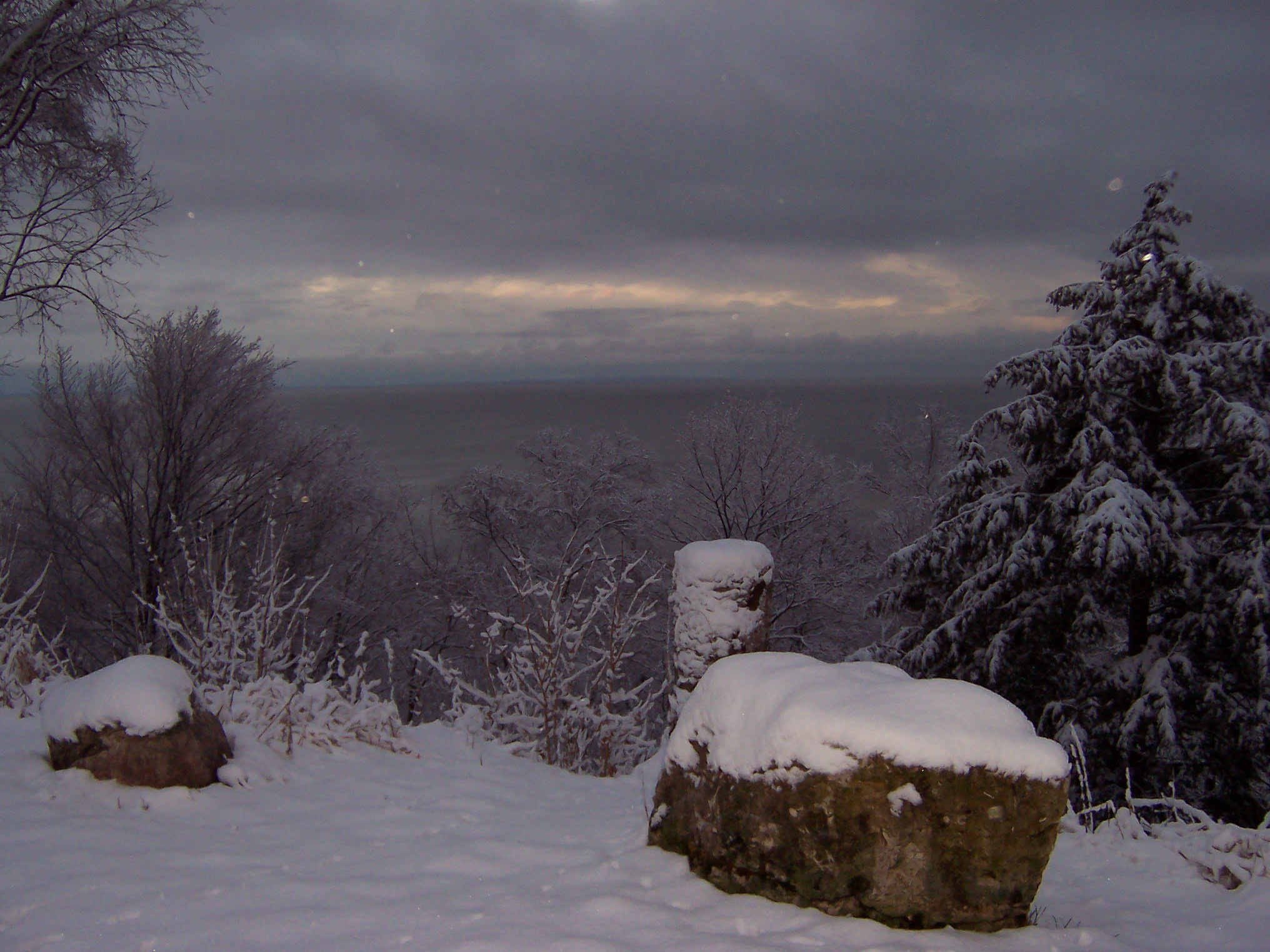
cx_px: 635
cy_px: 476
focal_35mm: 36
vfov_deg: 39.7
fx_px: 1321
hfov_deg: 51.4
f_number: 2.8
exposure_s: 1/60
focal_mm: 5.6
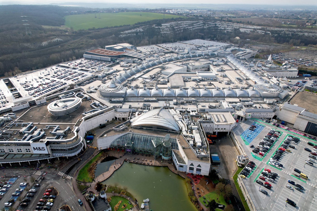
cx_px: 158
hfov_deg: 78.6
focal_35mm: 22
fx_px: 194
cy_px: 106
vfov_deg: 57.2
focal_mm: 8.4
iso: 150
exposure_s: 1/1600
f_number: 2.8
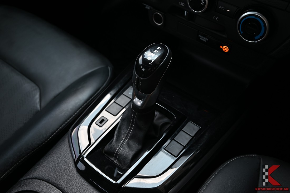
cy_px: 96
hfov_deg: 55.8
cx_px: 145
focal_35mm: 34
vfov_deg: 38.9
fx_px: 274
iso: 400
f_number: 5.6
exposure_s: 1/60
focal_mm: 34
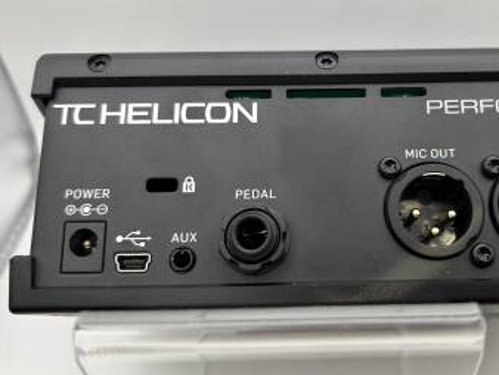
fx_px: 577
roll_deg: +0.5
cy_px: 161
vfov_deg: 35.9
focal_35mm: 40
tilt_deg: -44.7
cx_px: 332
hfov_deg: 46.1
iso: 40
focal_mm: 5.7
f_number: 1.5
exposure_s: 1/120
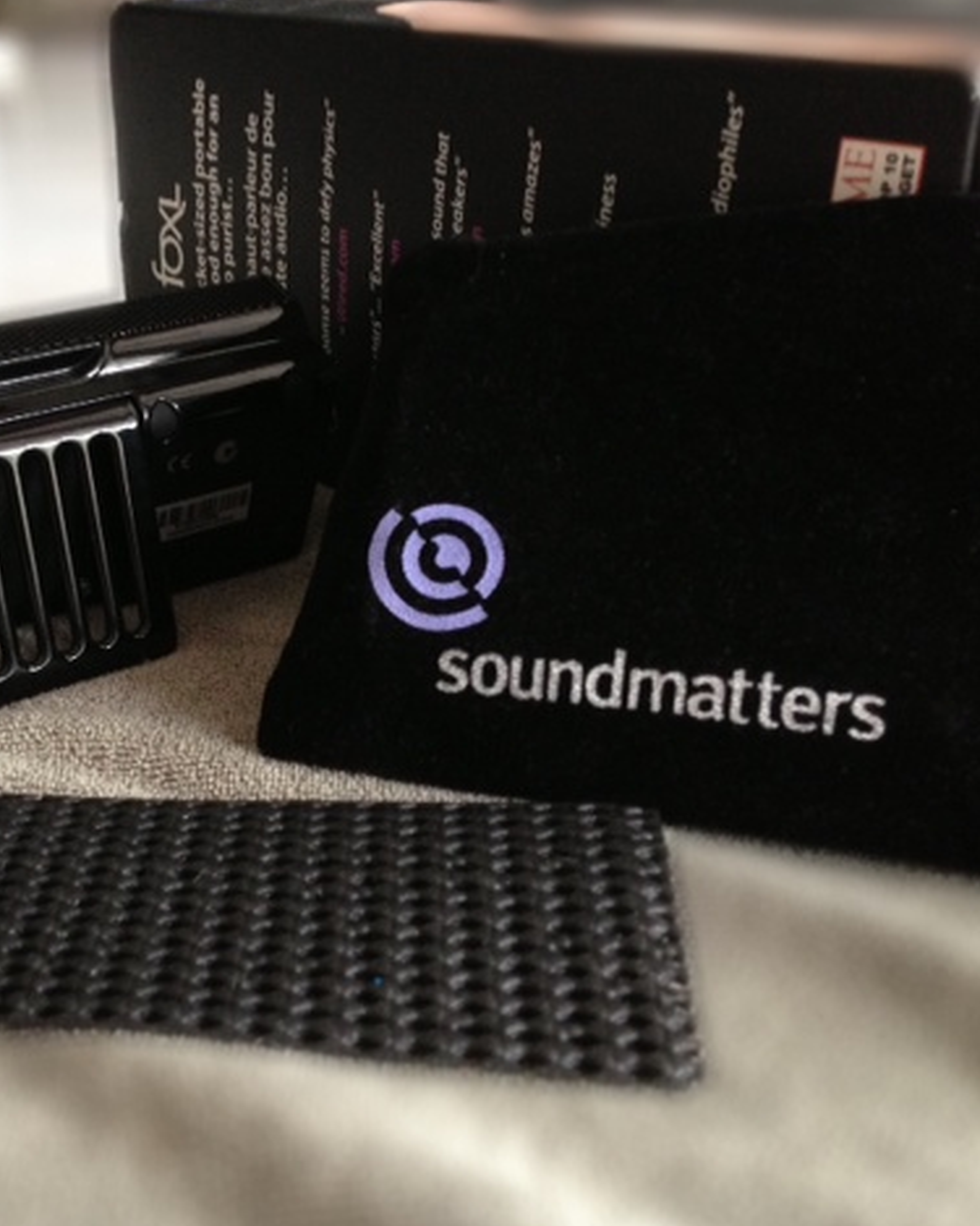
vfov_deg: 42.0
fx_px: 1596
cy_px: 617
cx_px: 175
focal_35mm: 44
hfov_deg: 33.0
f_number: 2.4
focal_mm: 4.13
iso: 250
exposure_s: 1/20
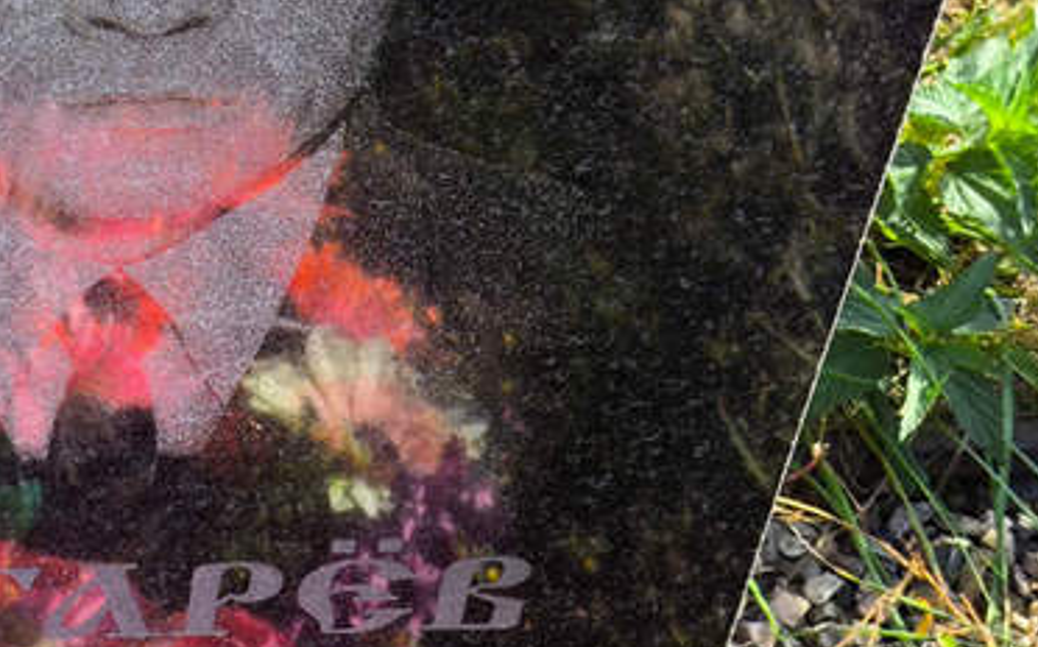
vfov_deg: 11.3
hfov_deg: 17.9
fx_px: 3223
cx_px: 32
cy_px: 675
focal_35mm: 114
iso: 50
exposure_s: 1/334
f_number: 1.7
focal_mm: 4.71
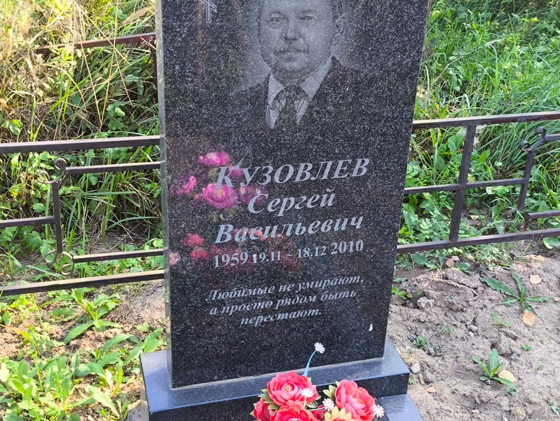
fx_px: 809
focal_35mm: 50
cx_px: 280
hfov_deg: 38.2
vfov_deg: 29.1
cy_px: 210
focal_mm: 4.71
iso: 50
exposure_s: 1/100
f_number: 1.7
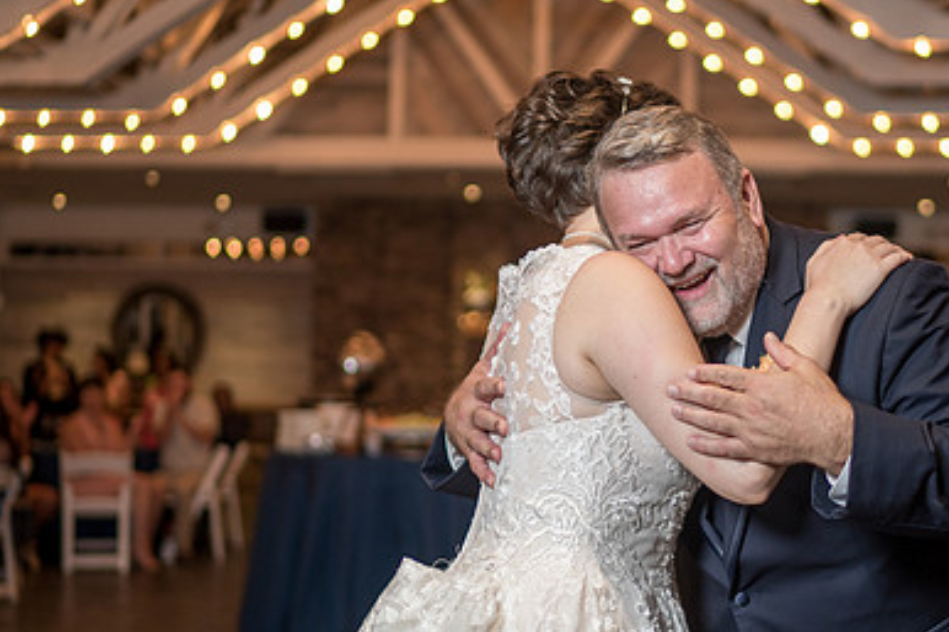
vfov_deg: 20.6
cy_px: 306
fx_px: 1739
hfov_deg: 30.3
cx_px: 636
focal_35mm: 66
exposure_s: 1/200
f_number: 1.4
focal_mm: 35
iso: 250
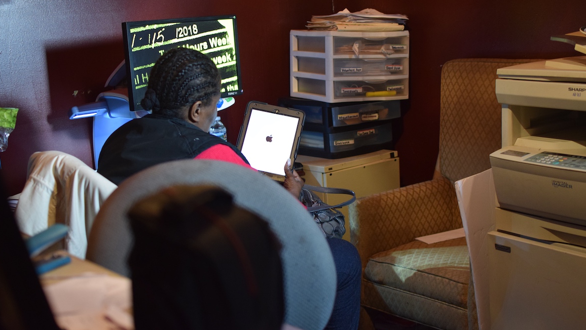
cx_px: 291
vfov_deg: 21.6
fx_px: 863
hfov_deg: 37.5
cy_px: 145
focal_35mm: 56
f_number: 2.8
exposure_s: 1/60
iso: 1400
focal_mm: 35
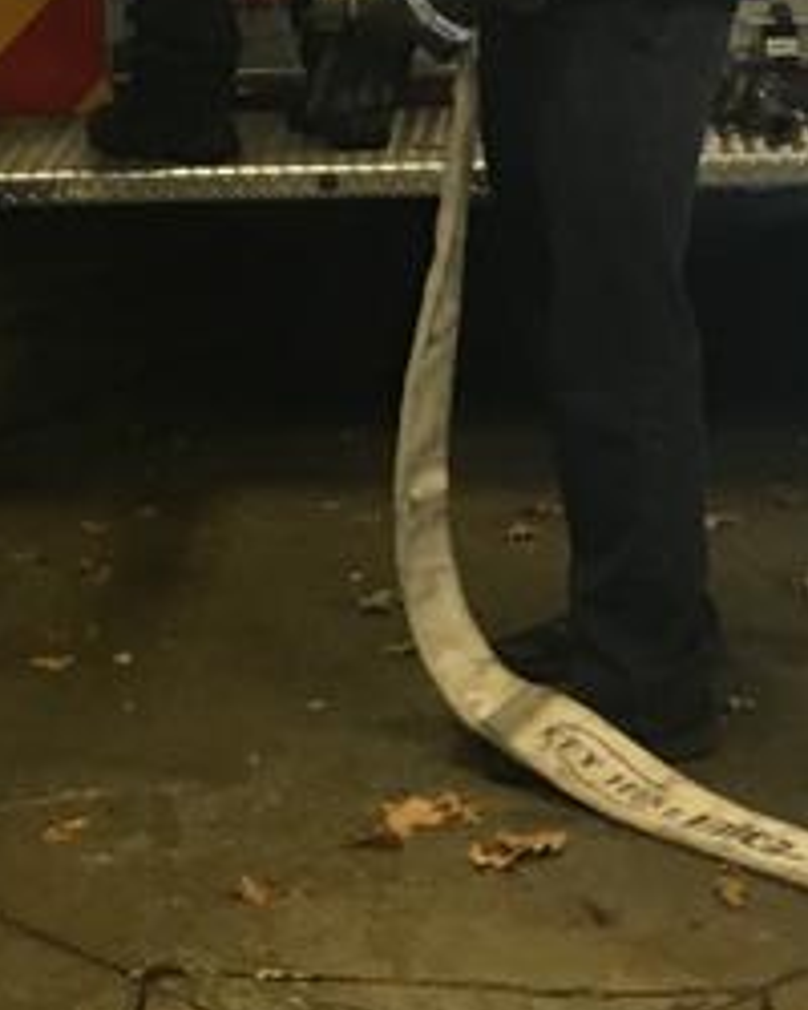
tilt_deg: -8.5
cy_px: 69
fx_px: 3467
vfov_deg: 16.3
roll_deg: +1.5
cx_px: -48
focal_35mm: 116
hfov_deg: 13.1
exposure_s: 1/24
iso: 200
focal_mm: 4.15
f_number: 2.2
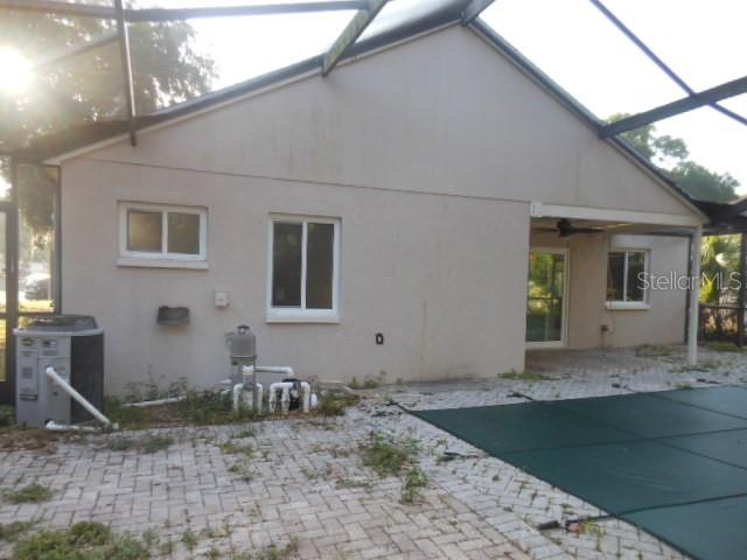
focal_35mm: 25
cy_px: 280
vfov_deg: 54.9
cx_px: 374
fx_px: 539
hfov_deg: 69.4
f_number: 3.2
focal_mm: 4.5
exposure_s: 1/60
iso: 80
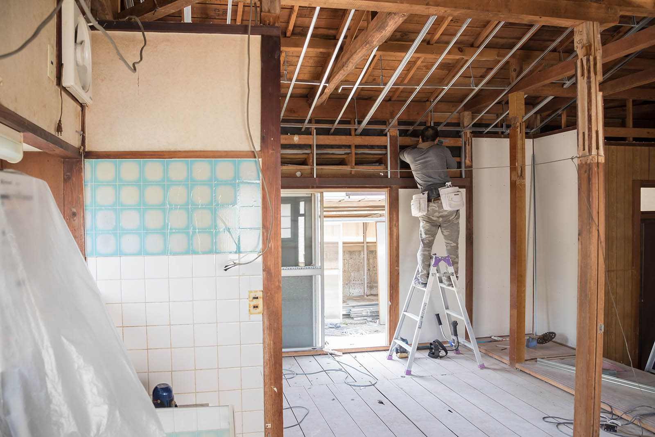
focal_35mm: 24
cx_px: 328
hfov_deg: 73.7
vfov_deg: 53.2
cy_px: 218
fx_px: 437
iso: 1000
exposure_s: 1/80
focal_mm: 24
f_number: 6.3
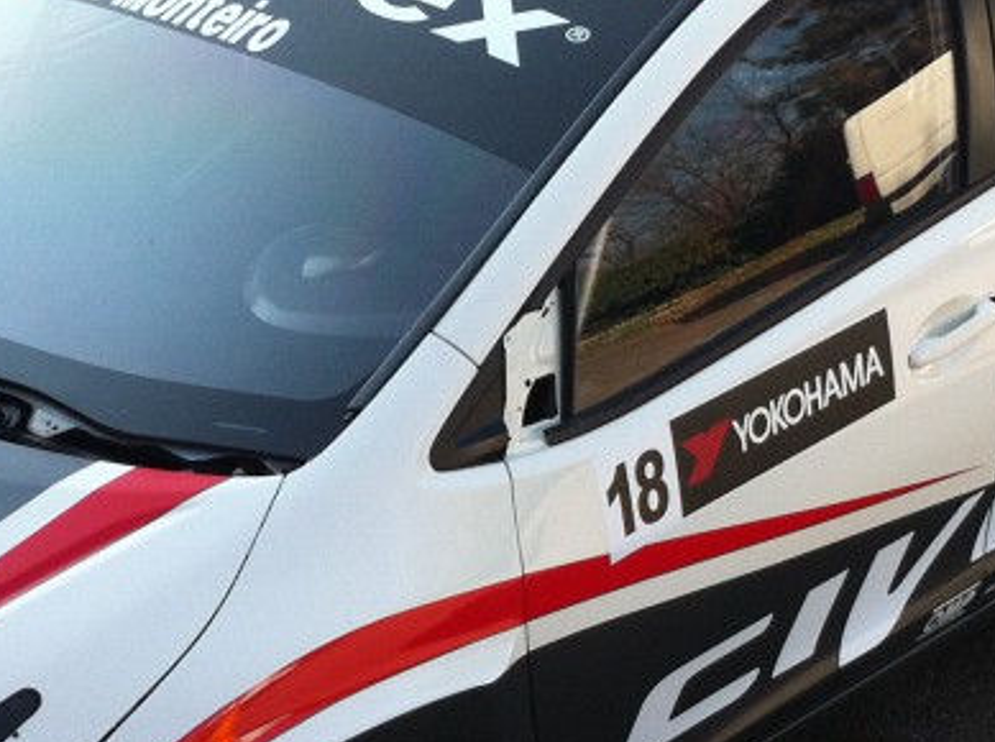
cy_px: 509
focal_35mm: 108
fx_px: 3098
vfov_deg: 13.6
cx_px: 356
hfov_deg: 18.2
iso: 80
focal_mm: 3.85
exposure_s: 1/363
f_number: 2.8
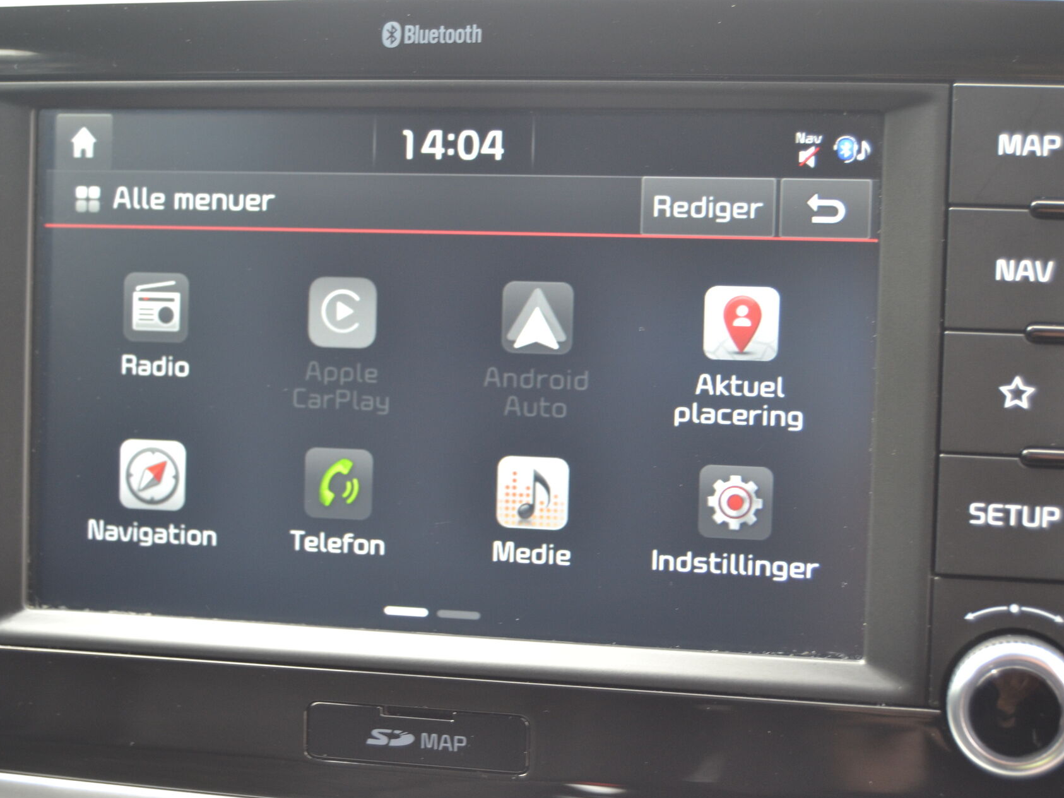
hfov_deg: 28.1
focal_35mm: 69
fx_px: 2121
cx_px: 470
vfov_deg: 21.3
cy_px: 402
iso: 400
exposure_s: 1/60
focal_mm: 42
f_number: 5
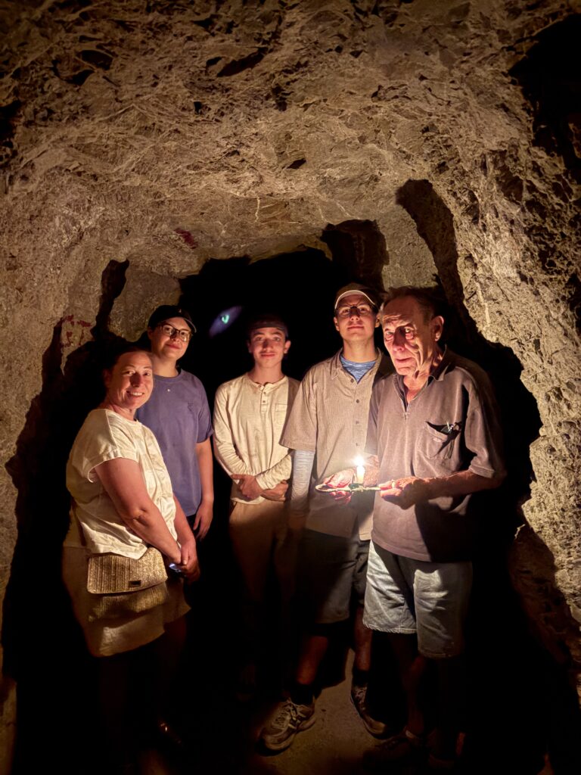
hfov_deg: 53.1
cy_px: 388
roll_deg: +0.7
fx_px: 582
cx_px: 290
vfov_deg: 67.3
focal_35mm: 26
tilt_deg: -3.3
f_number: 1.6
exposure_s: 1/5
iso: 2000
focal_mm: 5.96
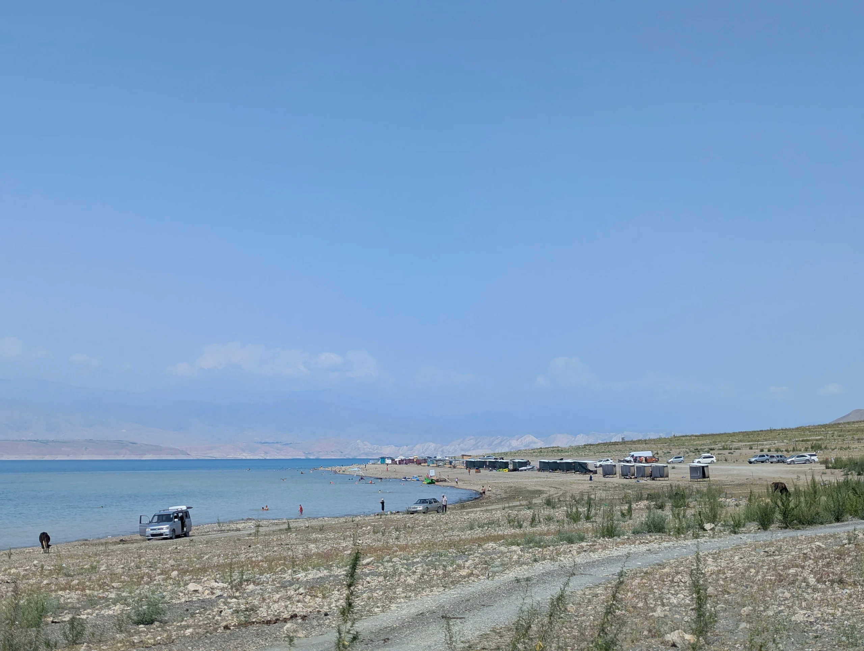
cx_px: 432
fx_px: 1200
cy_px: 326
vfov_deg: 30.3
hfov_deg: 39.6
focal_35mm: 48
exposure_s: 1/2618
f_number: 1.85
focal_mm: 6.81
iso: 51
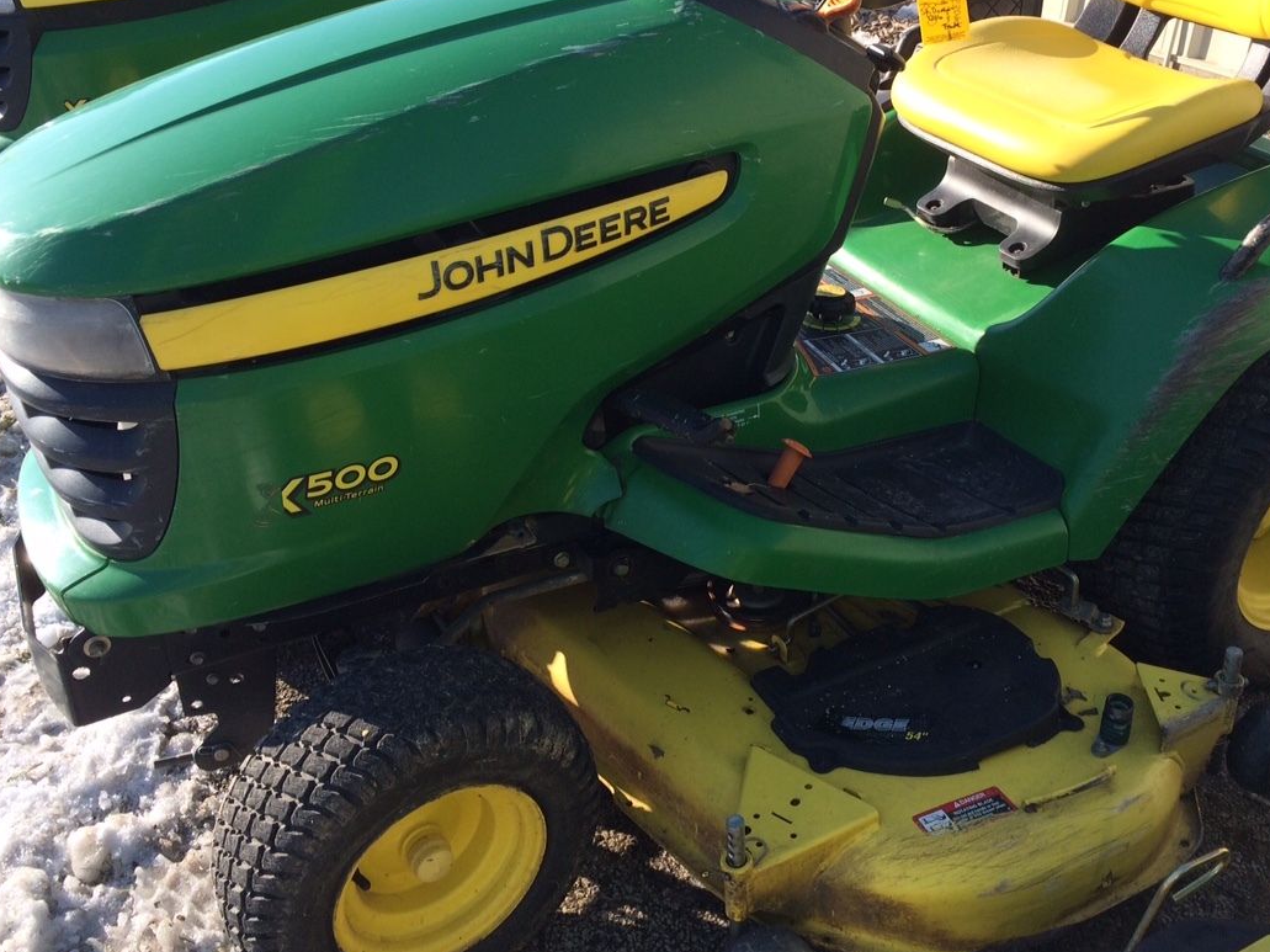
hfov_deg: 51.2
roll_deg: -2.7
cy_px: 399
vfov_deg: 39.5
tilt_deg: -25.4
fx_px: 1321
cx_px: 716
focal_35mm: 36
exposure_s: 1/912
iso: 32
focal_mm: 4.15
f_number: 2.2
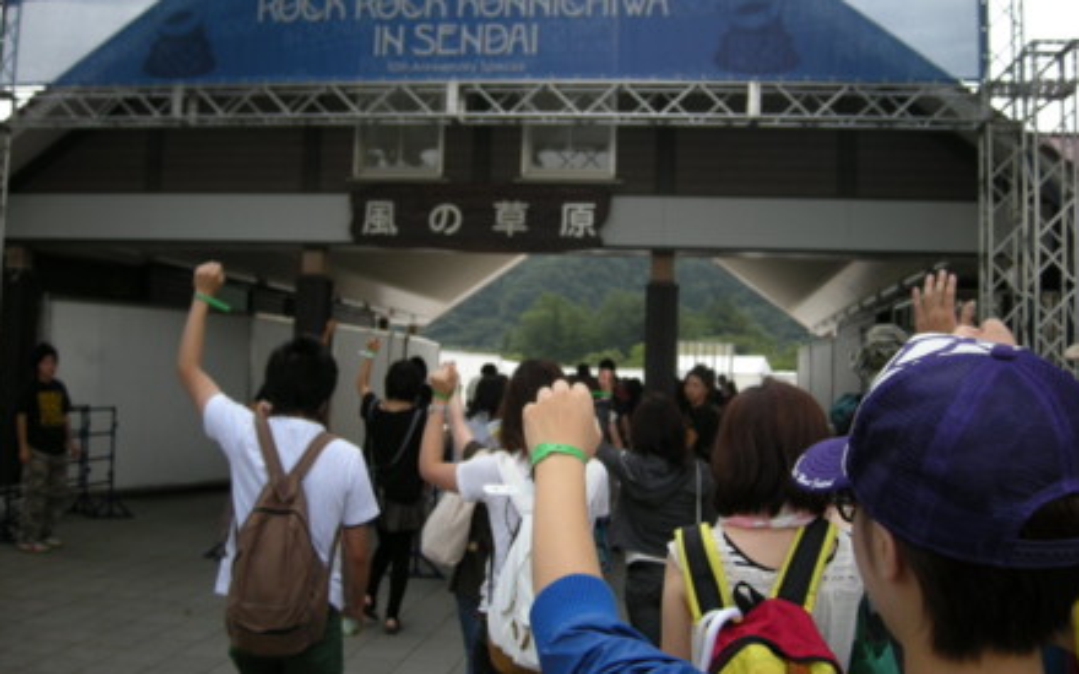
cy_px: 270
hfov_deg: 51.5
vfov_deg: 33.5
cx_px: 544
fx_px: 1117
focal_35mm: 38
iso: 64
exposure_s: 1/194
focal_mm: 5.7
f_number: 2.8
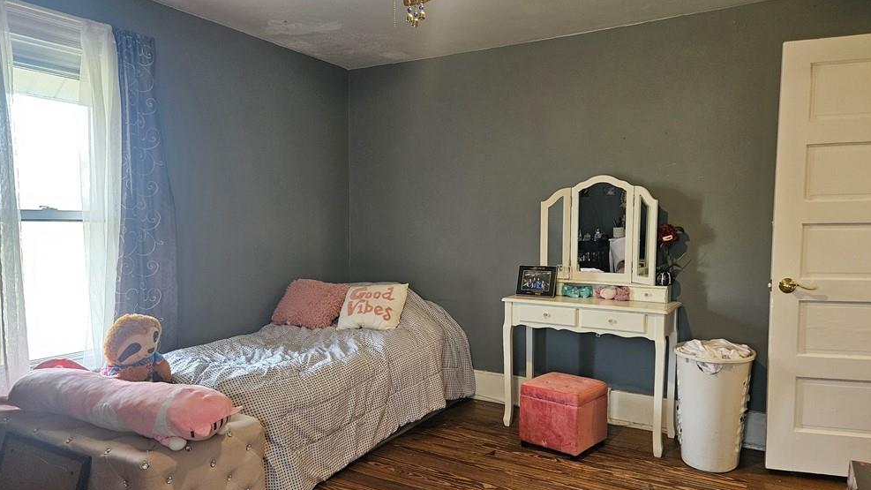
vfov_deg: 44.3
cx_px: 443
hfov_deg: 71.9
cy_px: 267
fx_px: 600
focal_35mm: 26
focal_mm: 5.4
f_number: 1.8
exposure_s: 1/120
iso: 500
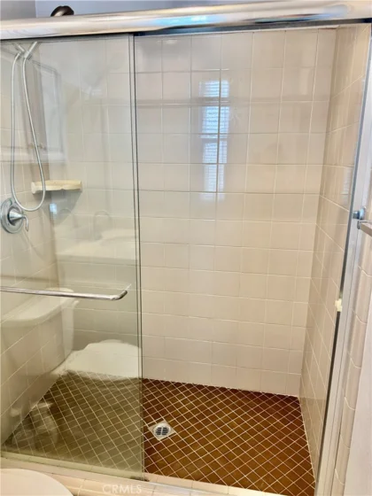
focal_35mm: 24
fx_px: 344
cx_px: 186
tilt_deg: -12.5
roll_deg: +0.0
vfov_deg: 71.6
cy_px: 248
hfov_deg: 56.8
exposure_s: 1/60
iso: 200
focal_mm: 6.76
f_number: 1.78
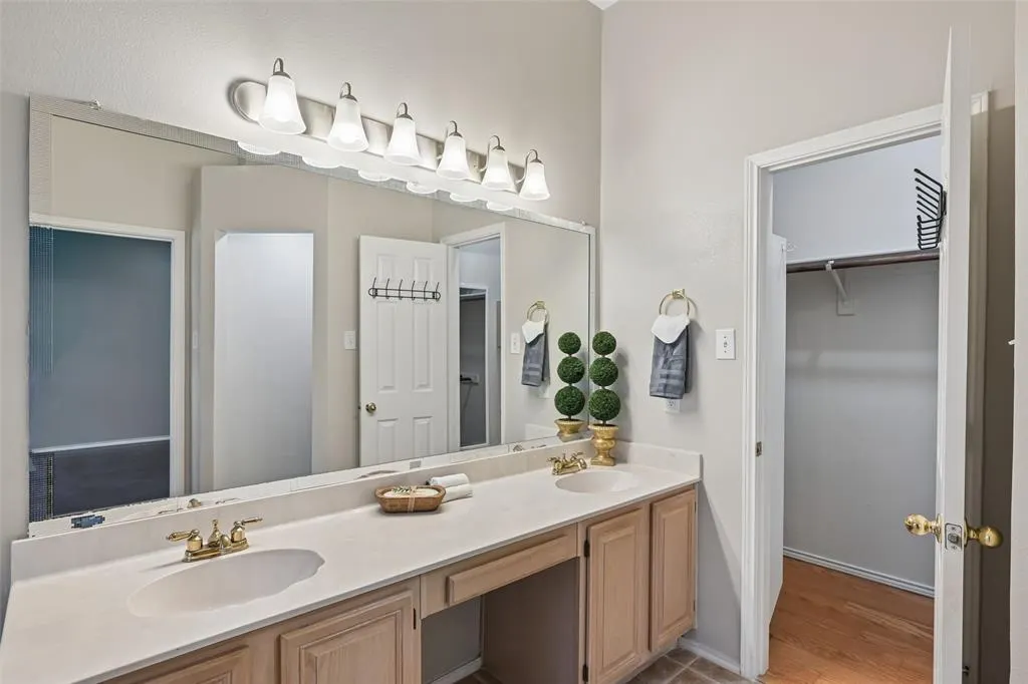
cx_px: 514
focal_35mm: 18
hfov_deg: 90.0
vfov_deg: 67.3
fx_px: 514
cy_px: 342
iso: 400
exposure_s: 1/30
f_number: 8
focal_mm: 18
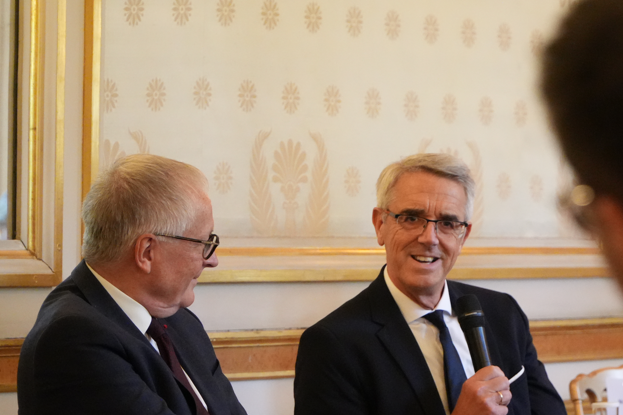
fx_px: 3305
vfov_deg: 7.2
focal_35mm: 191
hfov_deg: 10.8
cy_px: 279
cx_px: 406
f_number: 4
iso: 6400
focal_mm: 90
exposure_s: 1/100
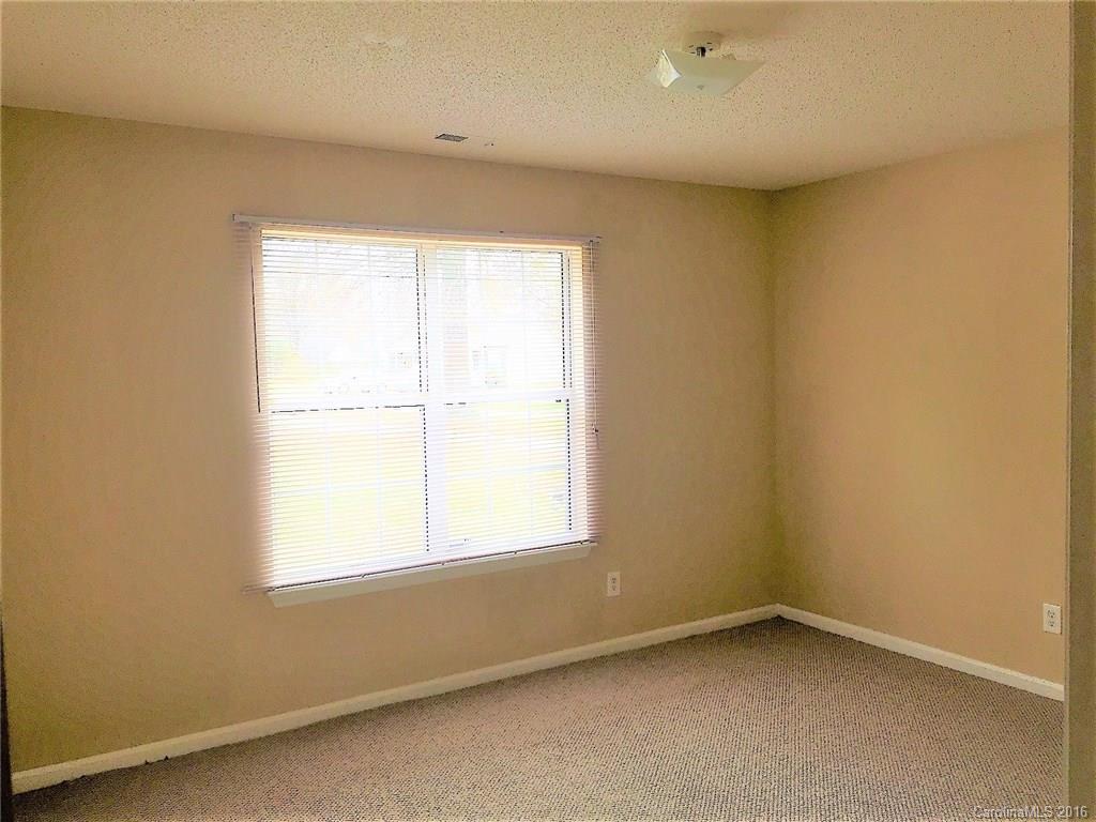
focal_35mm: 29
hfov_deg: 61.7
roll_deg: -0.1
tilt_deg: -2.7
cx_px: 548
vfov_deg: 48.2
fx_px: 918
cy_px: 411
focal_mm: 4.15
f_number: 2.2
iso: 50
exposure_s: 1/120
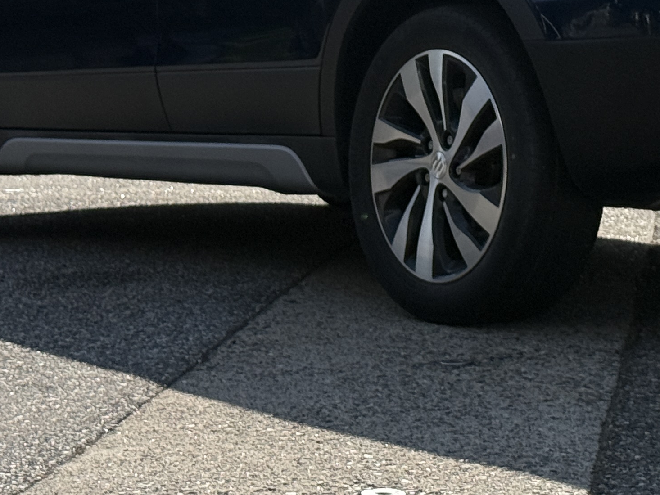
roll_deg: +0.8
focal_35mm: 132
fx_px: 2517
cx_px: 514
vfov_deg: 11.0
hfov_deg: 14.9
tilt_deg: +2.1
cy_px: -103
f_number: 1.78
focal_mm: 6.76
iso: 64
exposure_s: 1/9901
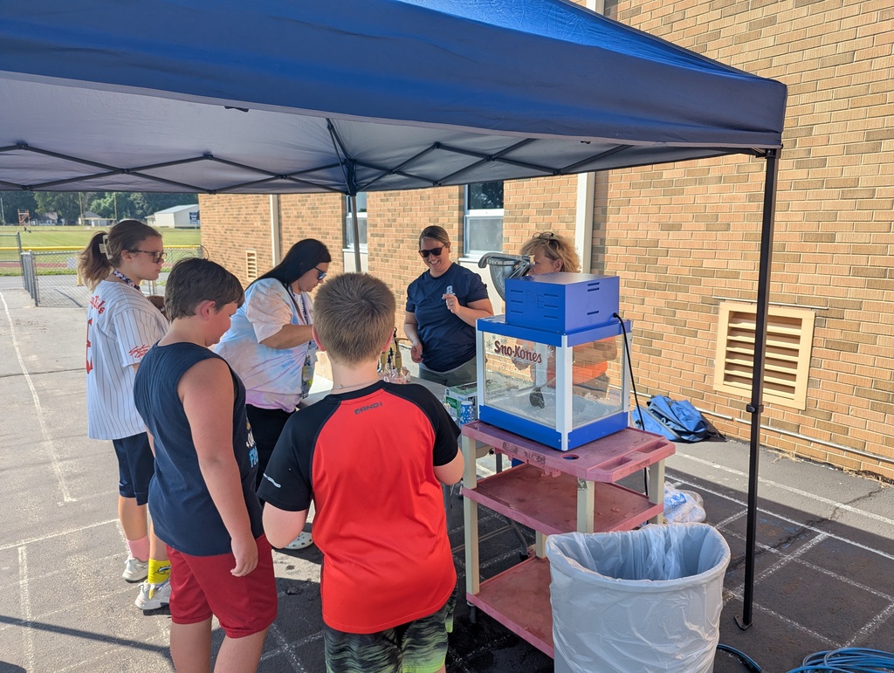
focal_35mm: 24
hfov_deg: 71.5
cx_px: 447
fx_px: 621
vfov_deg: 56.9
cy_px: 336
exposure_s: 1/951
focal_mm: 6.81
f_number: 1.85
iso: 39
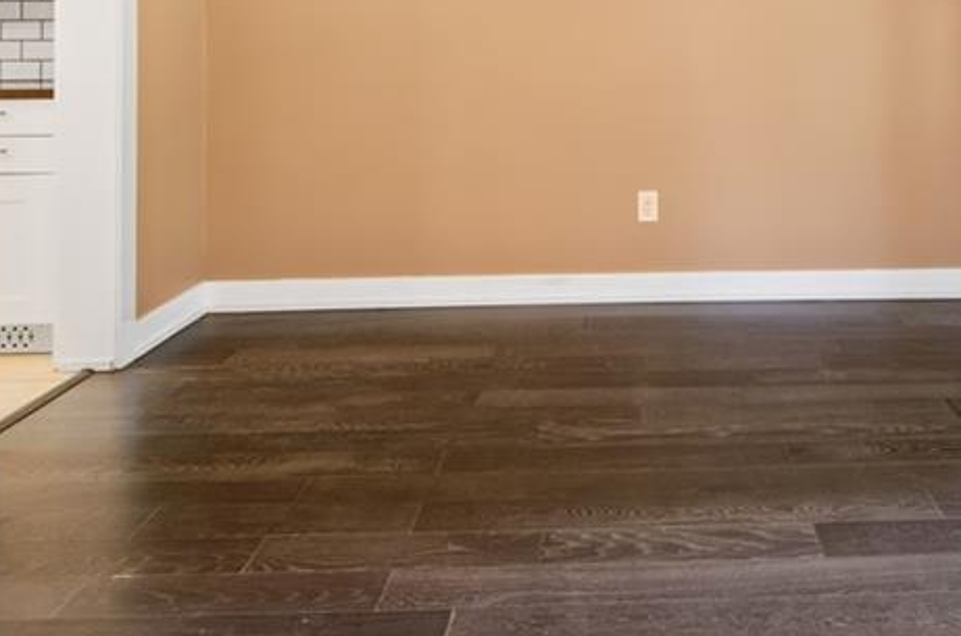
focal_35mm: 40
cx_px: 715
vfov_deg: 31.6
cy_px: 62
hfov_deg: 46.9
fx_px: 1065
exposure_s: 1/1.25
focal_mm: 12
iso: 250
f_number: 9
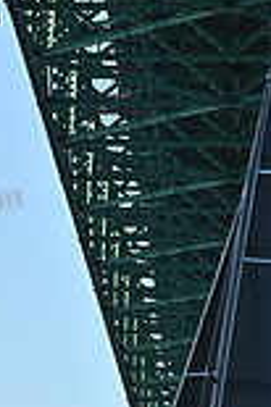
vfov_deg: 6.4
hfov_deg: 4.3
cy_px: 578
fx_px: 3599
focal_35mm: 318
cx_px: 159
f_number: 8
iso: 320
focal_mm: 85
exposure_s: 1/1000
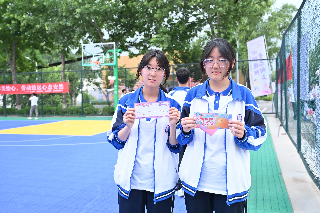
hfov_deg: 54.4
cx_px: 160
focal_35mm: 35
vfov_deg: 37.9
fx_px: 311
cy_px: 106
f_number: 4
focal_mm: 35
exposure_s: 1/500
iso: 500
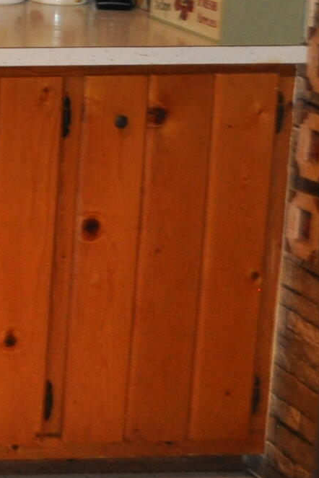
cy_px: -35
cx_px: -704
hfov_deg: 8.8
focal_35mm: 122
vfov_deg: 16.3
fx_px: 1621
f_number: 3.5
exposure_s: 1/60
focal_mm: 18
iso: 800
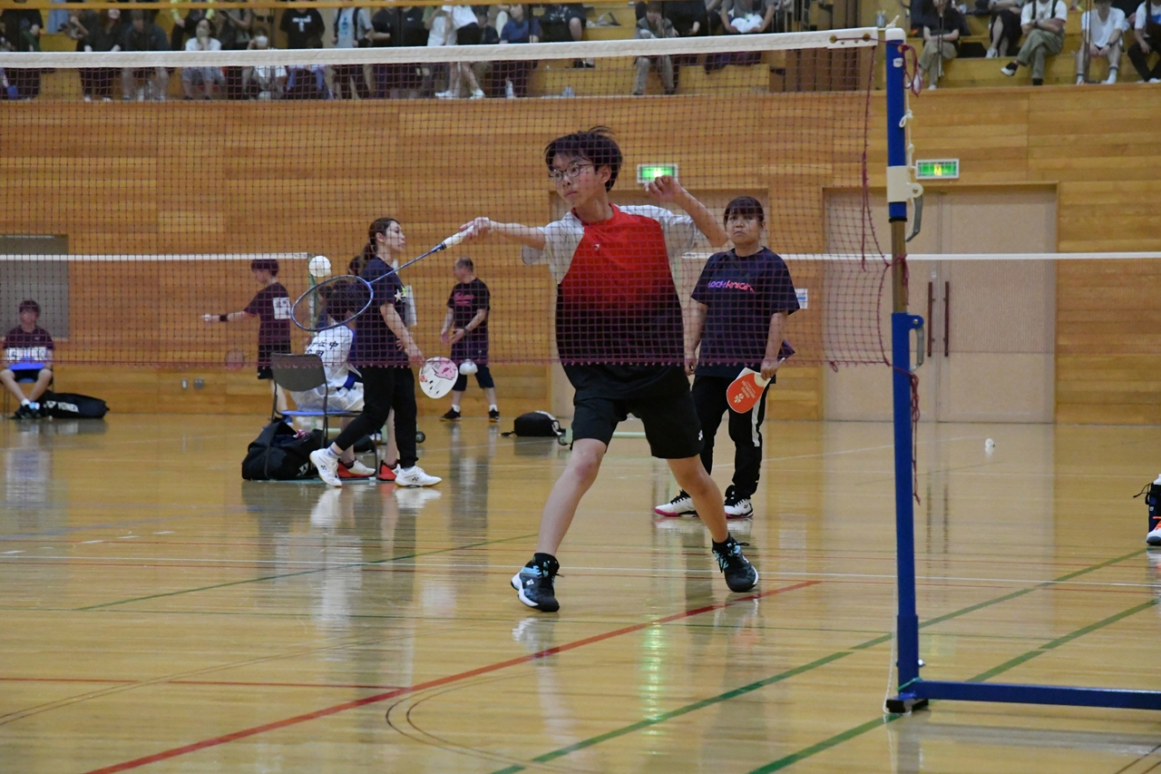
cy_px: 387
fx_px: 3386
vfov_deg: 13.0
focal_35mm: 105
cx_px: 580
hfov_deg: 19.5
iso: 10000
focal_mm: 70
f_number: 5.6
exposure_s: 1/400
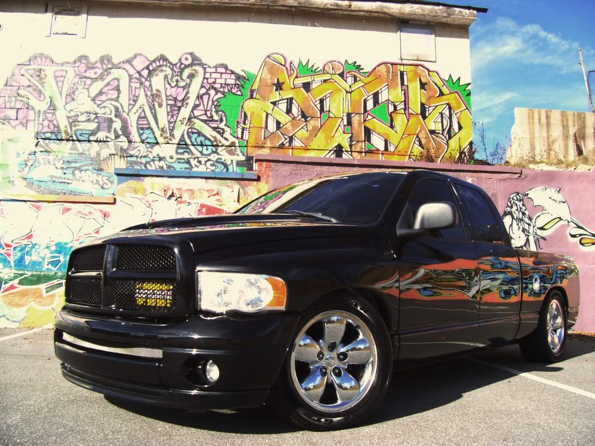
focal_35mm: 34
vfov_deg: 41.8
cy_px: 223
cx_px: 298
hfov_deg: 54.0
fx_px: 584
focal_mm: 5.6
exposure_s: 1/678
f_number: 2.7
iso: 80
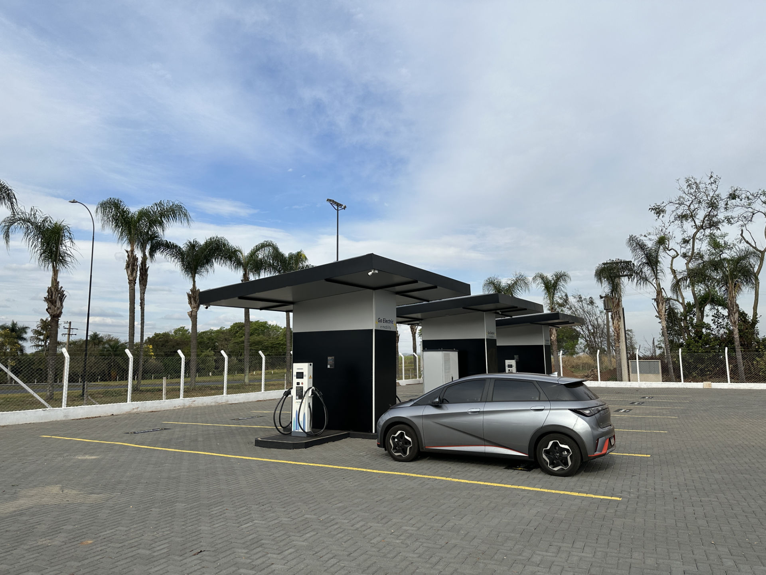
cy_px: 288
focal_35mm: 24
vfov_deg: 56.8
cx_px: 383
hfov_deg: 71.6
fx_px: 531
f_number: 1.8
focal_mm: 6.9
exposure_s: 1/4348
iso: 80
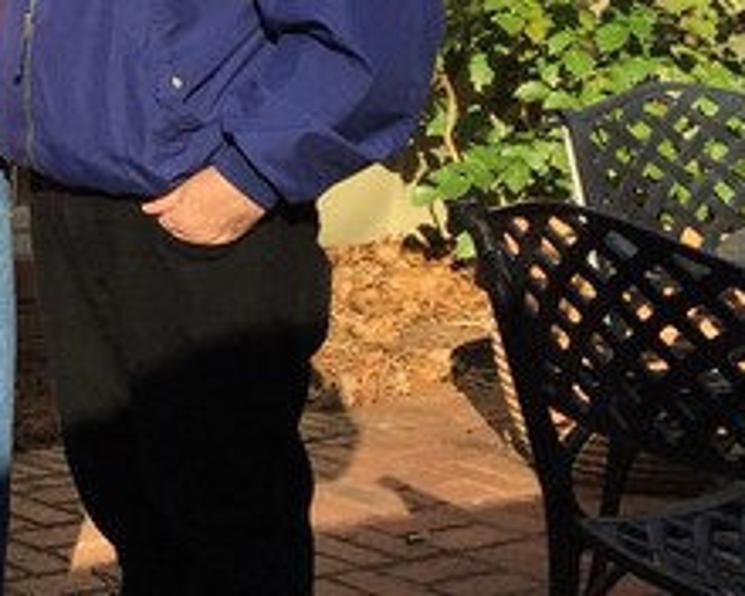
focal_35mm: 116
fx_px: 2558
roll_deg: -2.3
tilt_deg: -2.0
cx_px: -572
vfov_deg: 13.1
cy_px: -49
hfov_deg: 14.6
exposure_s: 1/842
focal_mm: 4.15
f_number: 2.2
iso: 32
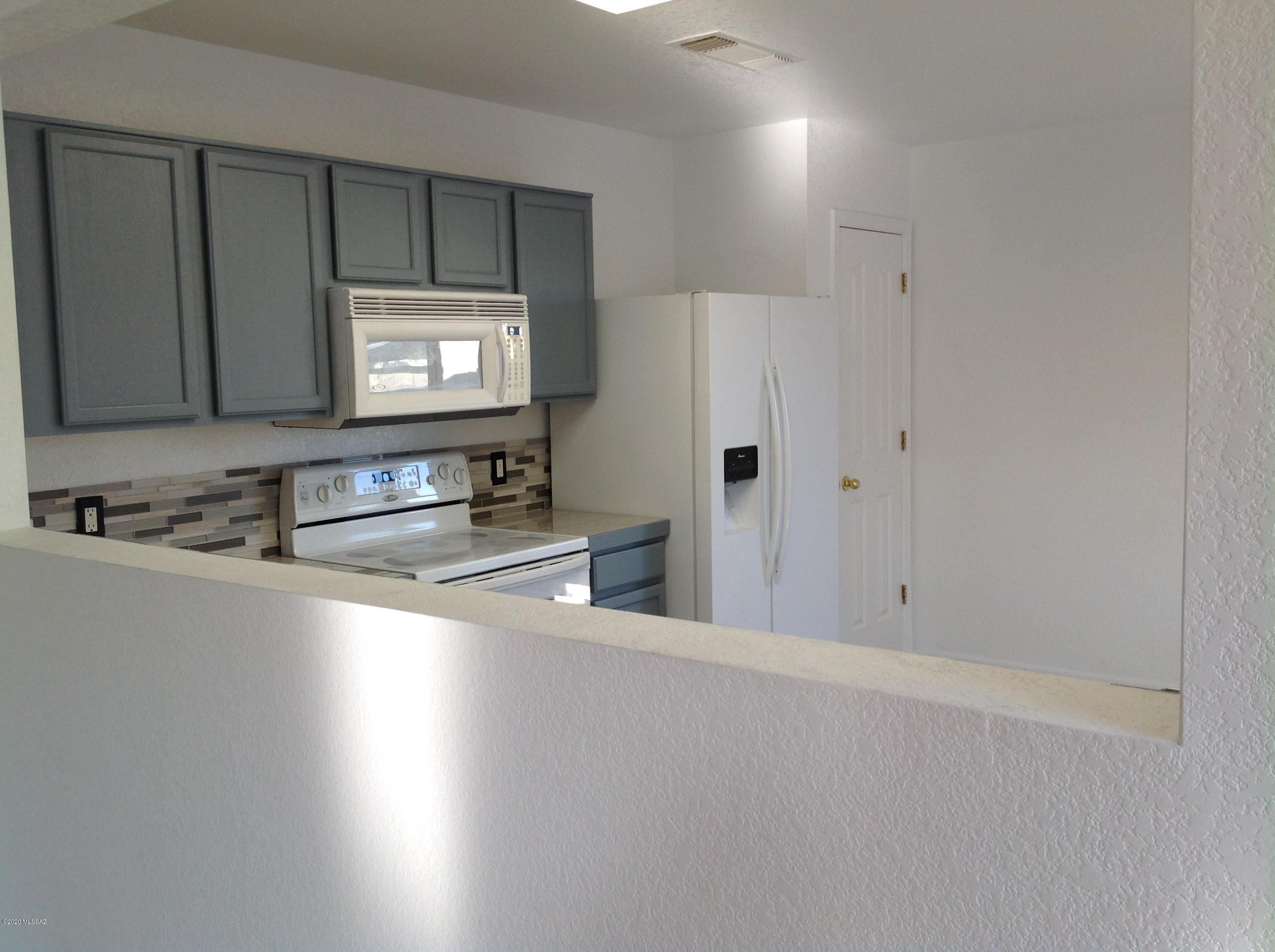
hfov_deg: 52.7
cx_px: 638
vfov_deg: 40.6
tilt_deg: -4.6
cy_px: 476
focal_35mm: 35
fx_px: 1287
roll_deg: +0.7
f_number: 2.4
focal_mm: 4.28
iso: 50
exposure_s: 1/60
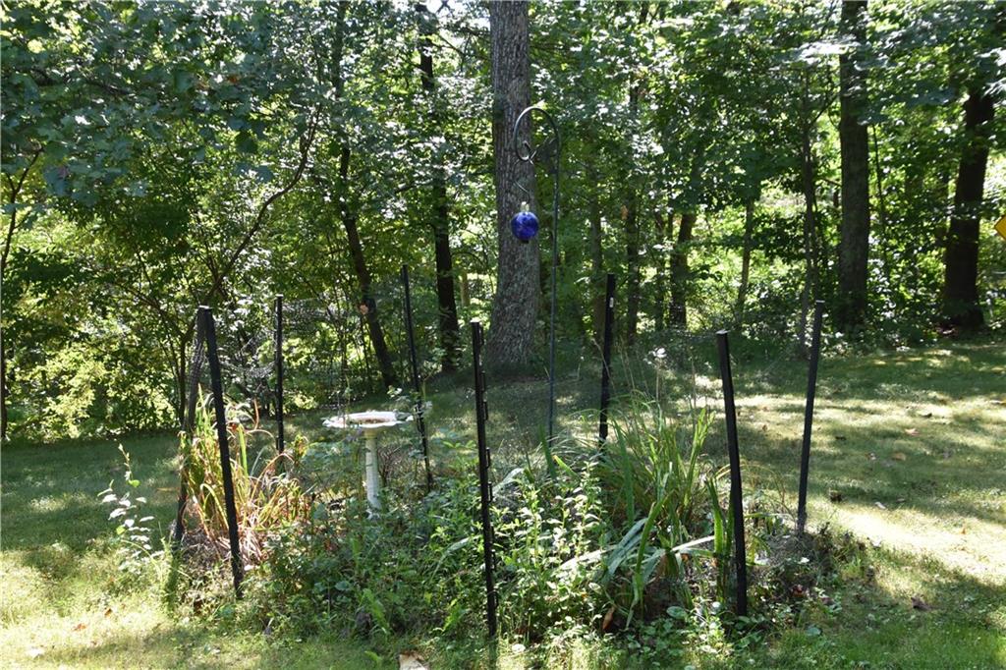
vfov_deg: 28.9
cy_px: 335
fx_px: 1299
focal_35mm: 46
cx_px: 503
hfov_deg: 42.3
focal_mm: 31
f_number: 7.1
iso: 800
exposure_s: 1/200
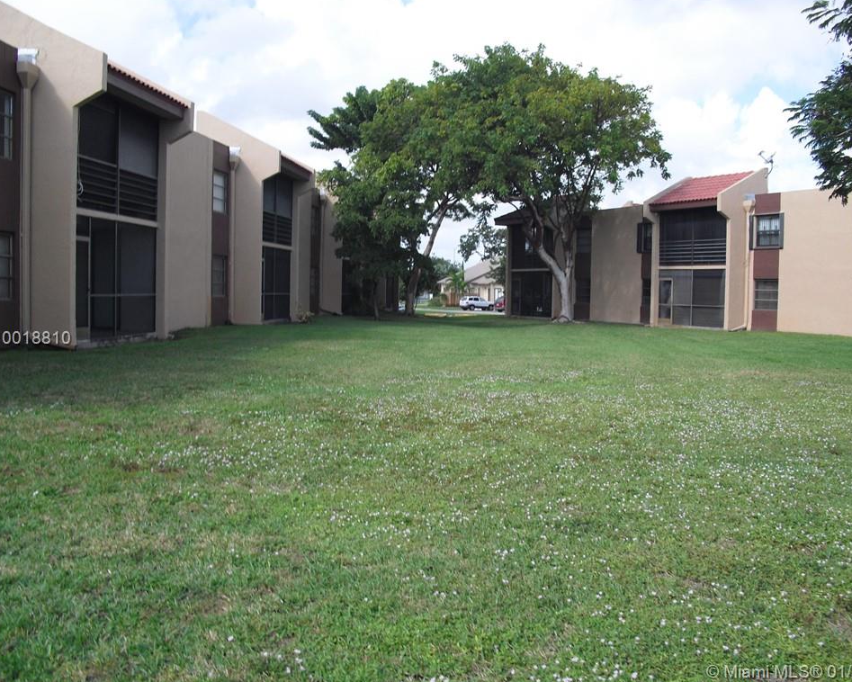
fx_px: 958
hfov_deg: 47.9
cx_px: 438
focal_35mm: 38
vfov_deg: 39.2
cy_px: 339
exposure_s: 1/125
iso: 100
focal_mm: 6.3
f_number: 7.8
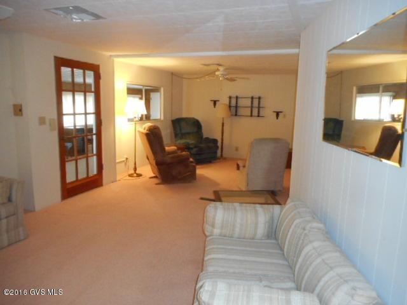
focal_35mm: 25
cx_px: 204
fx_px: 294
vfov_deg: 54.9
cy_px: 152
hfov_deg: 69.4
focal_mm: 4.5
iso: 500
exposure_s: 1/25
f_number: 3.7
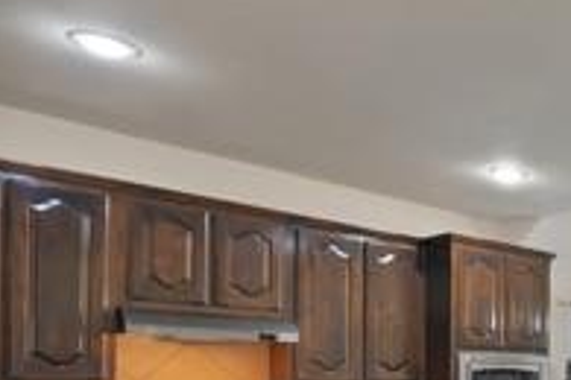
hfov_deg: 34.7
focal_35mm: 37
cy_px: 373
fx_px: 587
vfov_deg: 33.2
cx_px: 755
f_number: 9
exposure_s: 1/2
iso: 640
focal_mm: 12
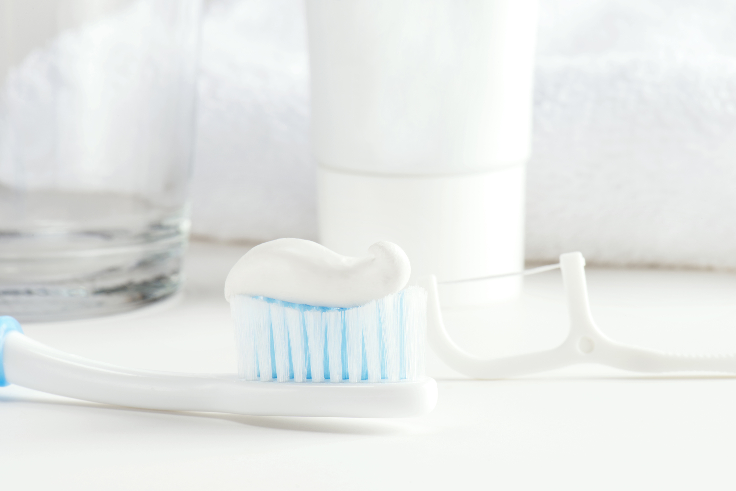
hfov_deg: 19.5
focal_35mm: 105
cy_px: 246
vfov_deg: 13.0
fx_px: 2147
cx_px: 368
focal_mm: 105
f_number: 25
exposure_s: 1/125
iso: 100
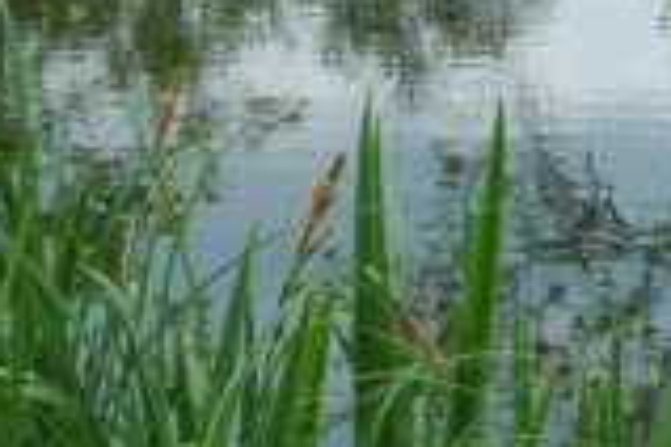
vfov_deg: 6.4
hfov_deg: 9.3
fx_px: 3932
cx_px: 1258
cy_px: -177
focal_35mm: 211
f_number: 16
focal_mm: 28
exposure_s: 1/250
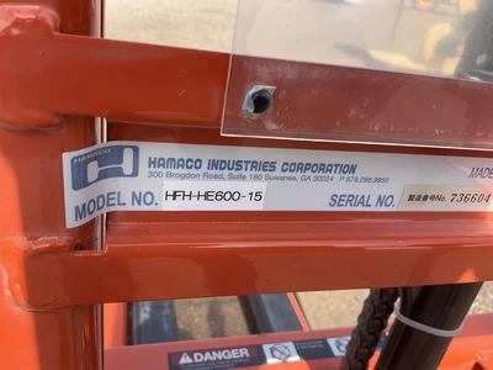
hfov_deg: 61.7
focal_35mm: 29
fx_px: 413
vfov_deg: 48.2
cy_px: 185
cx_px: 246
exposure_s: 1/759
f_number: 1.8
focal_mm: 3
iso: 25
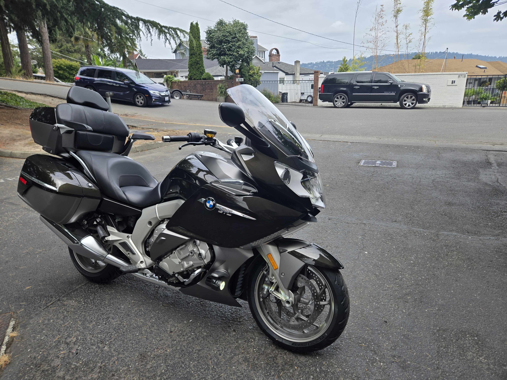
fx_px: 337
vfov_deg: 58.9
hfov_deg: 73.9
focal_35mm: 23
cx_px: 254
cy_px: 190
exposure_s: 1/937
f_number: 1.8
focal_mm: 5.4
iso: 25
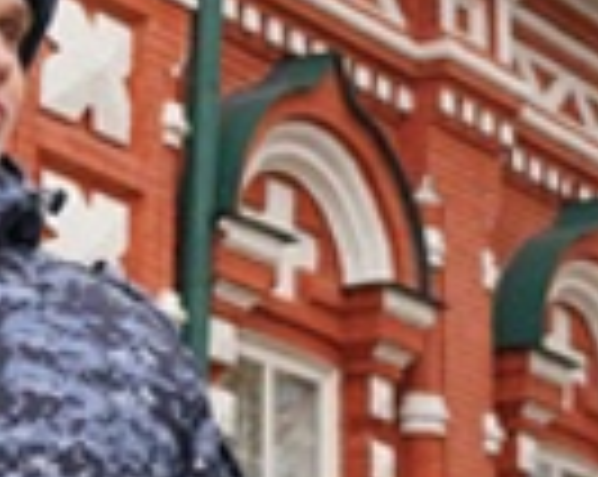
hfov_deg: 12.1
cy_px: 374
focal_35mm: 159
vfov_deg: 9.7
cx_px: 333
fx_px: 2810
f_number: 4
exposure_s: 1/160
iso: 200
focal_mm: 20
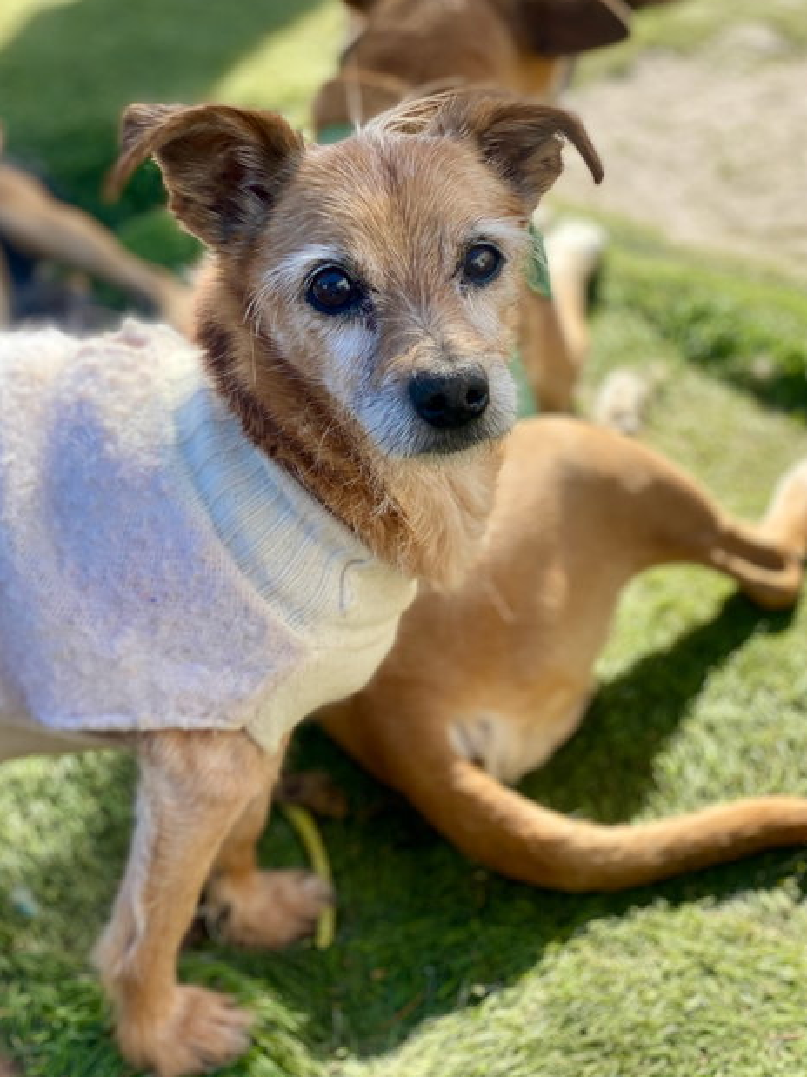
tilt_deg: -31.3
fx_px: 1741
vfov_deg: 34.4
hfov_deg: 26.1
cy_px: 514
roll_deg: +2.7
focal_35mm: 56
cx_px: 405
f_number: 2
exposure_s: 1/393
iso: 20
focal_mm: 6
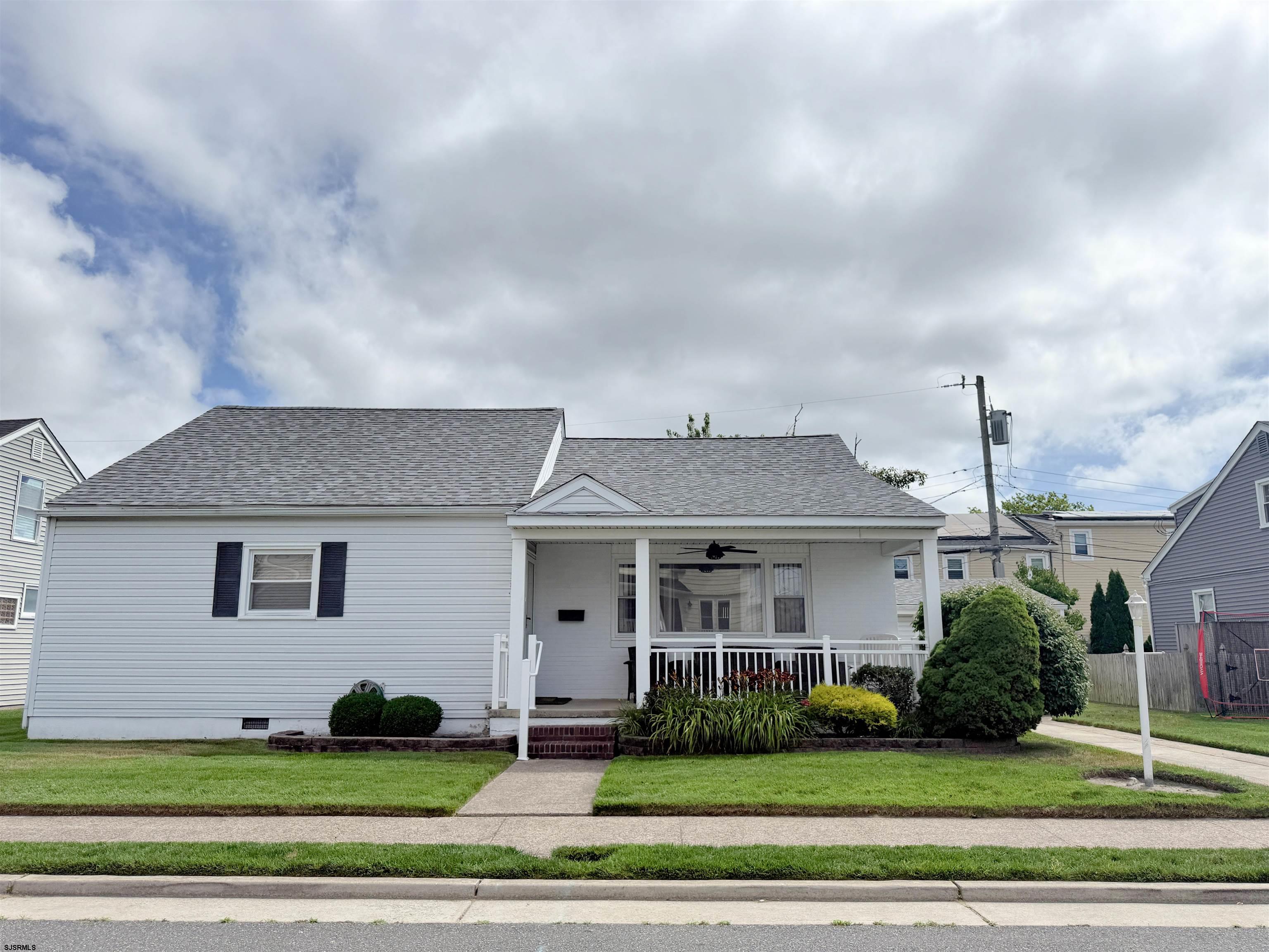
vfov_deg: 56.8
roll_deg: +0.4
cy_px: 476
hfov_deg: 71.6
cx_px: 634
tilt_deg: +11.0
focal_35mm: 24
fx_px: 880
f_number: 1.78
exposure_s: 1/14286
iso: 80
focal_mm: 6.76
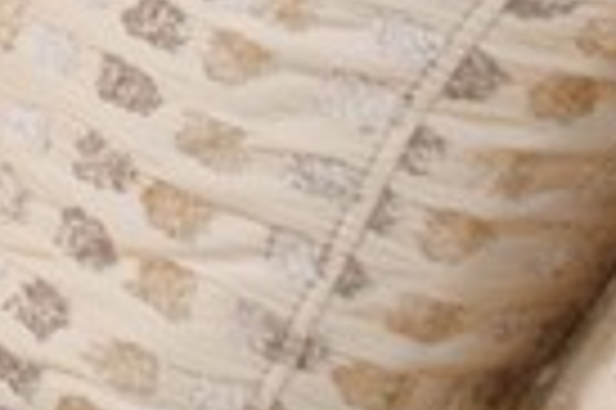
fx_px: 2171
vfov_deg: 8.5
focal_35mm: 127
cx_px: -1625
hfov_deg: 9.1
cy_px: -921
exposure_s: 1/60
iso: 200
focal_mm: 16
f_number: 9
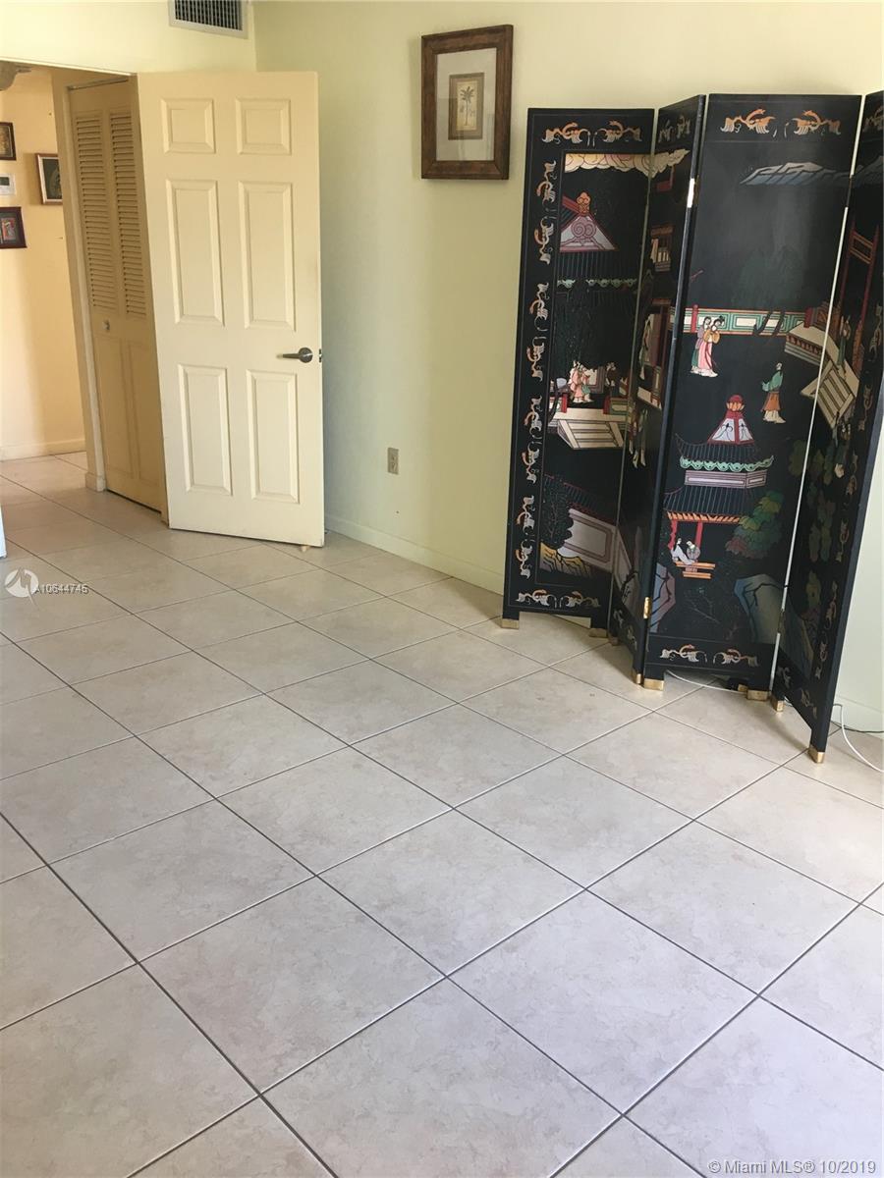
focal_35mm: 29
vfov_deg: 61.7
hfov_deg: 48.2
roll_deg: -1.8
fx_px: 987
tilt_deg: -20.0
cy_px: 589
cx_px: 442
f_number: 2.2
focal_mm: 4.15
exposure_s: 1/30
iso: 64
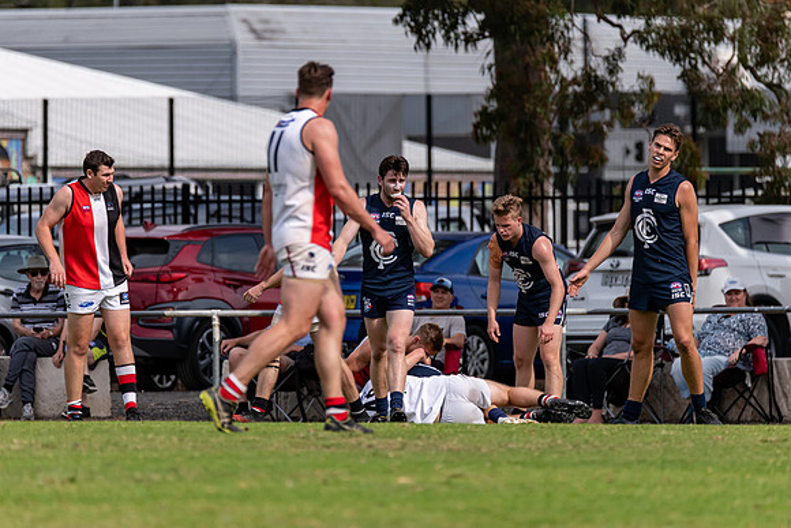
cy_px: 266
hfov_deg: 3.9
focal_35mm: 525
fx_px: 11545
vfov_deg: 2.6
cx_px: 392
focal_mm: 460
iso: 800
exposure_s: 1/3200
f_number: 6.3
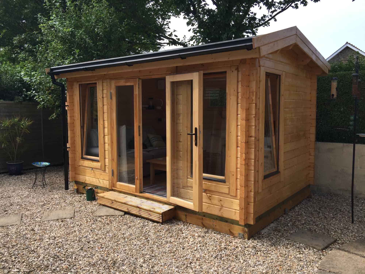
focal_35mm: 29
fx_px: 306
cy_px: 137
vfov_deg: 48.2
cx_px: 182
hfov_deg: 61.7
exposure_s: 1/824
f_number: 2.2
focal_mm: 4.2
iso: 32
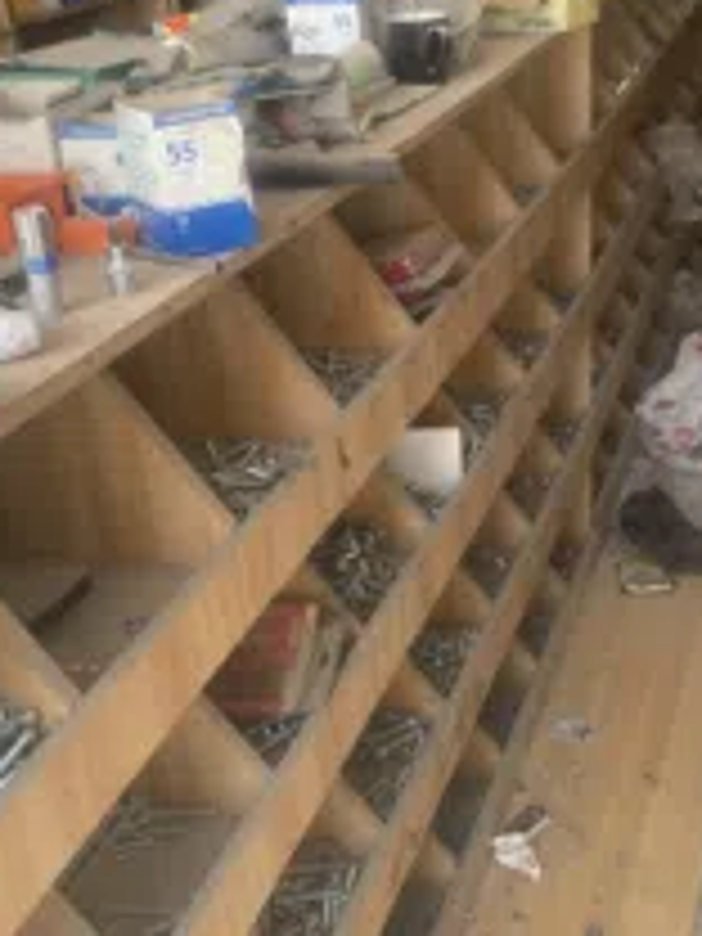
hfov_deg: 29.1
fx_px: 1352
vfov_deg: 38.2
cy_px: 508
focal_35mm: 50
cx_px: 396
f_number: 1.8
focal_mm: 4.25
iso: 40
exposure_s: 1/121
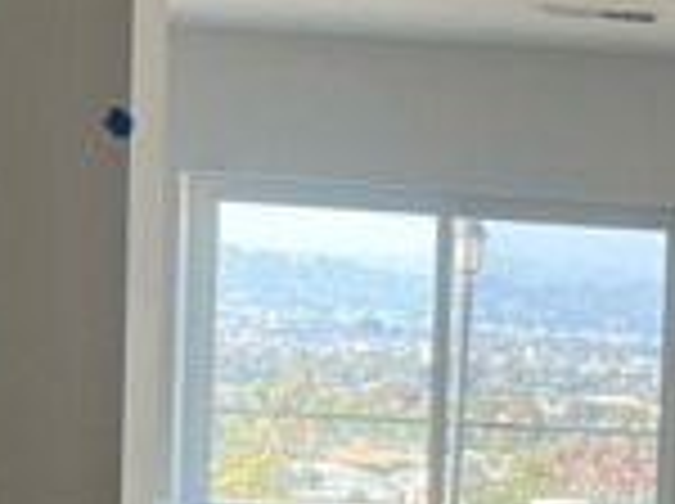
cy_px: 526
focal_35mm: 111
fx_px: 2161
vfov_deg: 13.1
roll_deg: -3.0
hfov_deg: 15.9
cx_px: 1089
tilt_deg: -4.0
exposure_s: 1/171
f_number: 1.5
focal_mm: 5.7
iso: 50
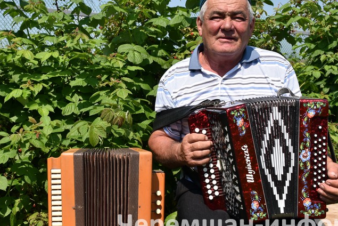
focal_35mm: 51
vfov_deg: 26.5
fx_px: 479
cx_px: 138
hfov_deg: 38.7
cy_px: 91
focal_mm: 24
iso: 100
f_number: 8
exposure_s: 1/250
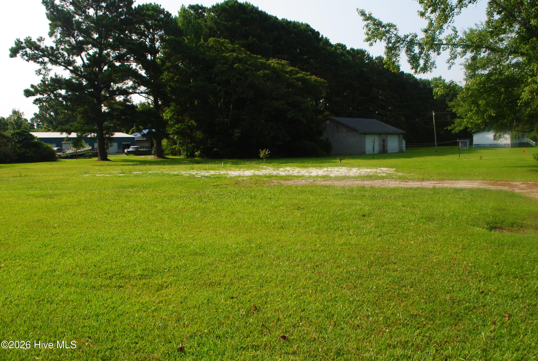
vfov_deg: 40.1
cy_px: 180
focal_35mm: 33
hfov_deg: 57.1
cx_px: 269
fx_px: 494
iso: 200
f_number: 10
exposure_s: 1/200
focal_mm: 22
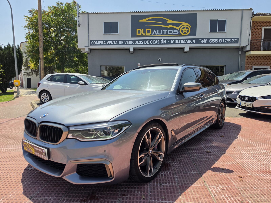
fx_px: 180
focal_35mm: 23
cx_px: 136
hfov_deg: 73.9
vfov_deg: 58.9
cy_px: 102
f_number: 1.4
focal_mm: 6.5
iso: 64
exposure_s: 1/7939
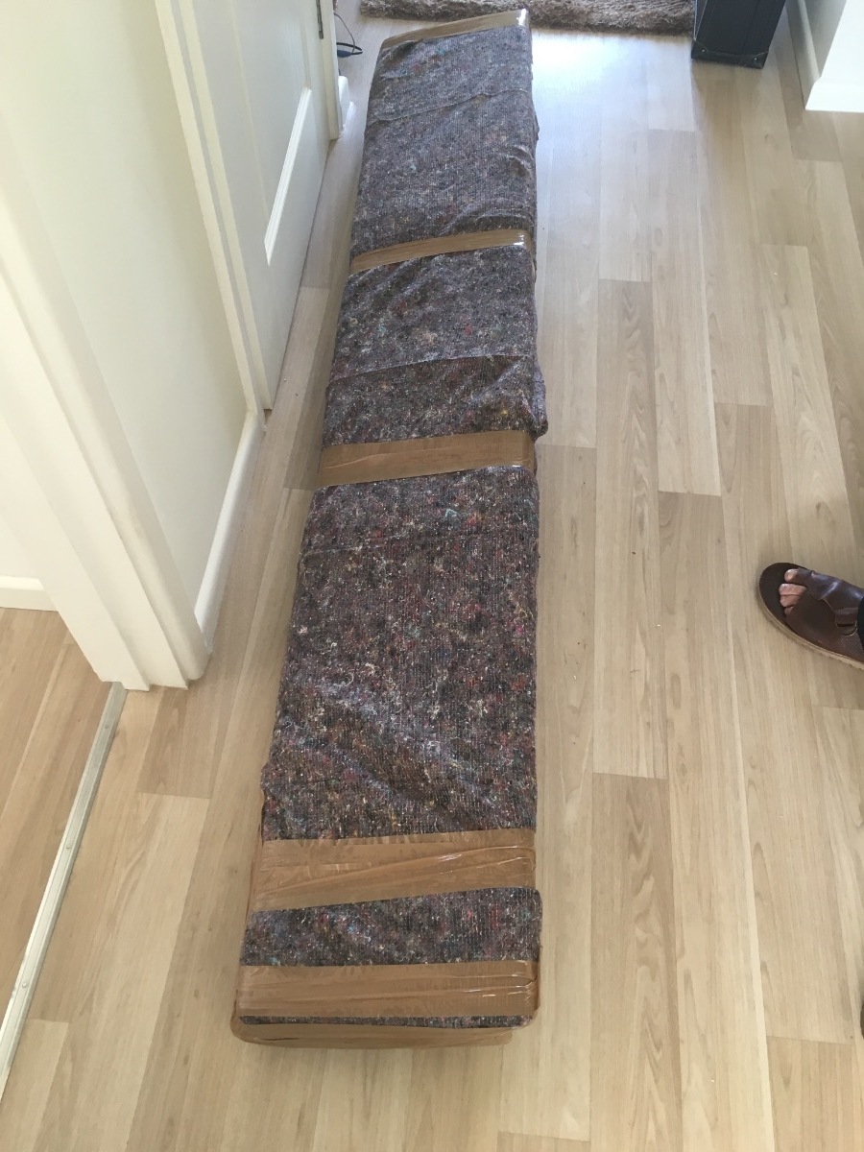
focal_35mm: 29
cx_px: 432
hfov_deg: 48.2
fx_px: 965
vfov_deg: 61.7
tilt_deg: -55.6
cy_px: 576
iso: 80
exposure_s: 1/33
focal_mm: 4.15
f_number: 2.2
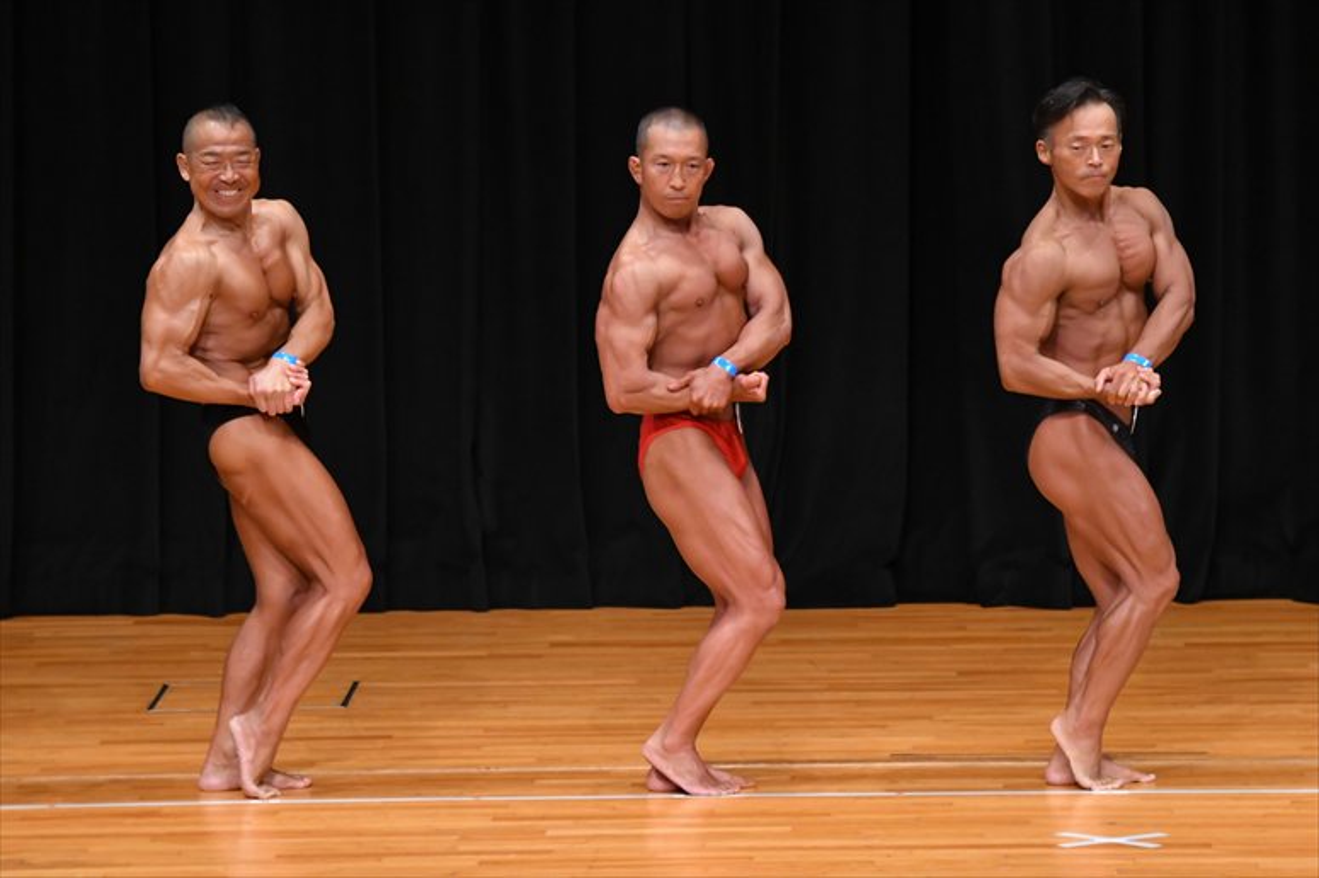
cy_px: 439
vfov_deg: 5.1
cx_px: 660
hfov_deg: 7.6
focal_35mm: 270
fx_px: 9888
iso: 3200
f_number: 5.6
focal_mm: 180
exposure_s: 1/400
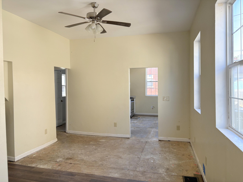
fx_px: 183
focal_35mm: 26
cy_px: 91
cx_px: 122
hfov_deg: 67.3
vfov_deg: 53.1
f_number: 1.6
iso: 50
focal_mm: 5.96
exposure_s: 1/121
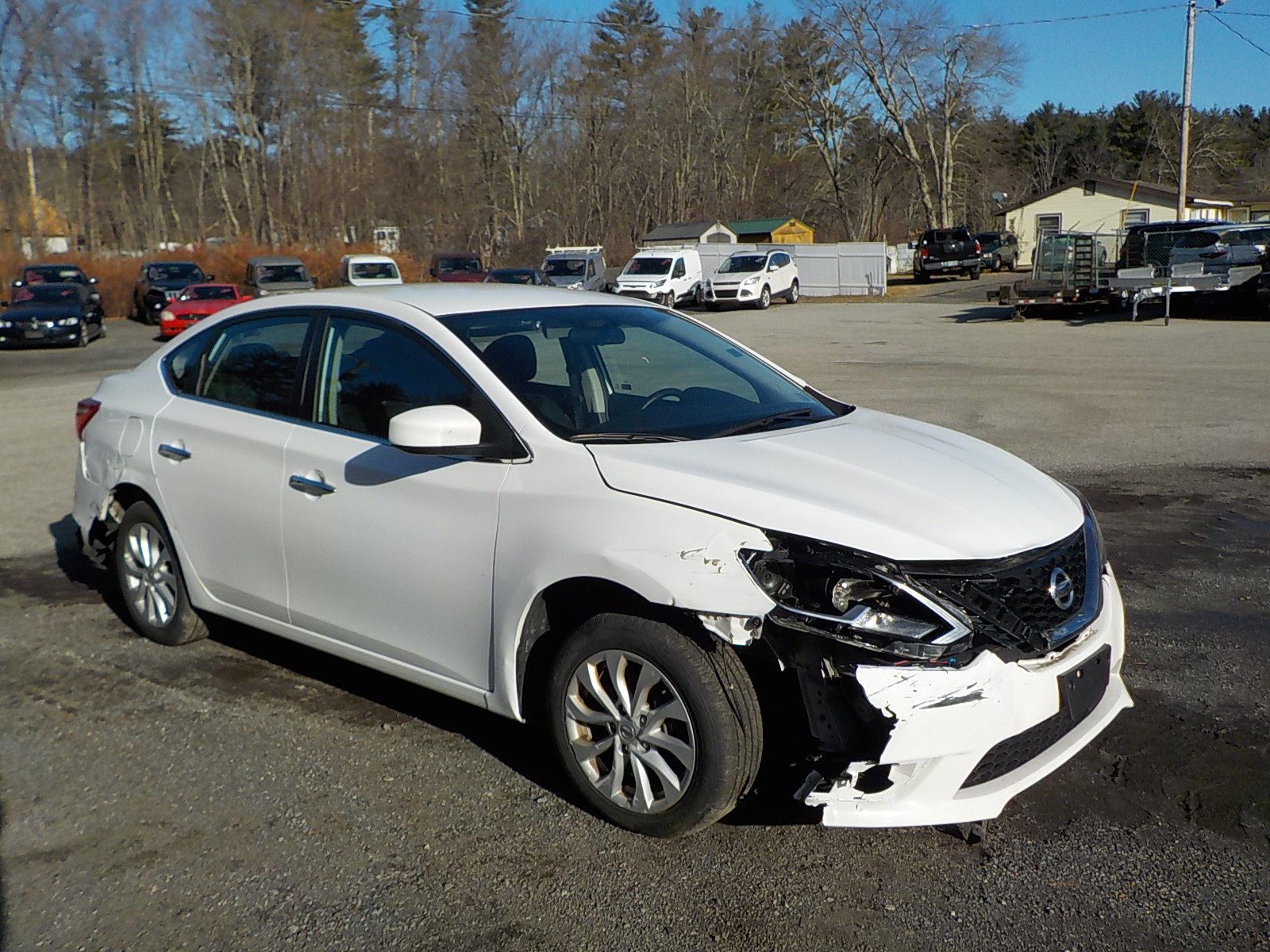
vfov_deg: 46.8
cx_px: 635
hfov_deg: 60.0
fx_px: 1101
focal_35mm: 30
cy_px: 476
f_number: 3.3
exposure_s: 1/1600
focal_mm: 4.1
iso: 125
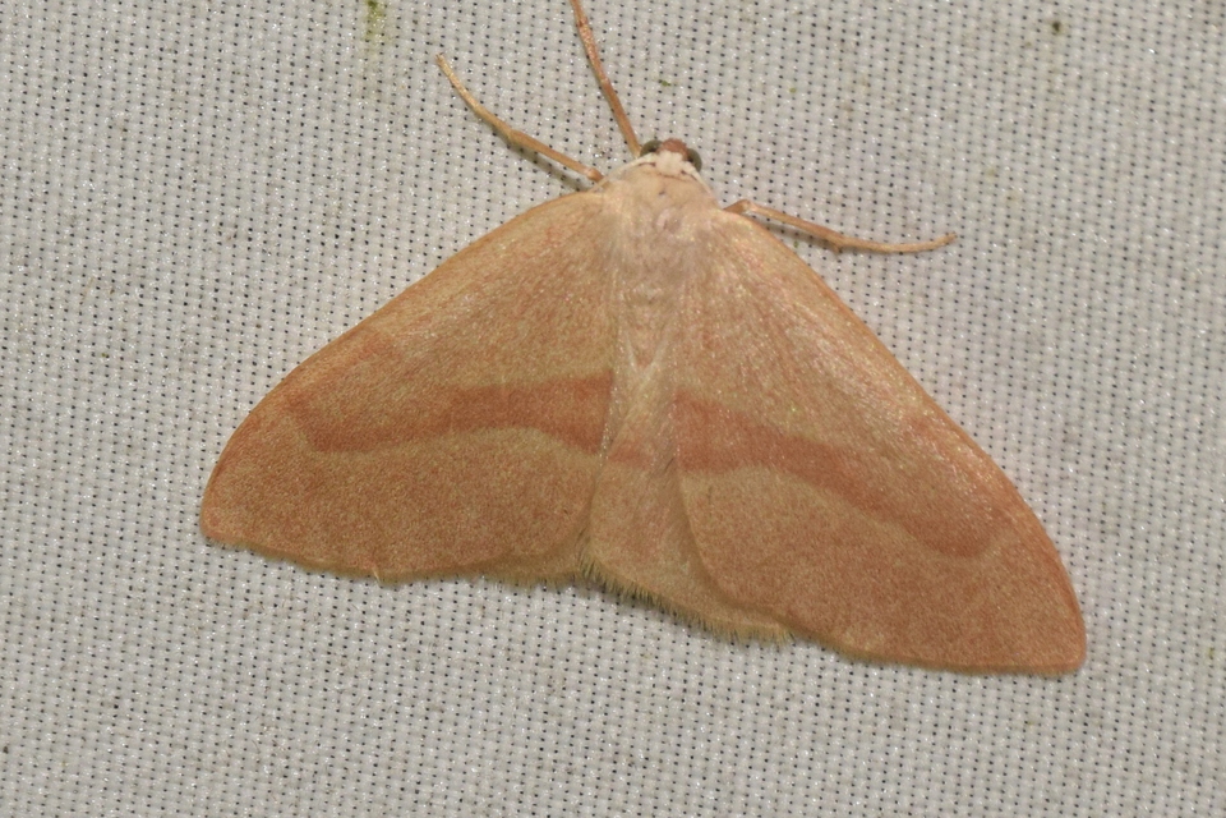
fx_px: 7151
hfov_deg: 9.8
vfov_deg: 6.5
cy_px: 409
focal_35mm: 210
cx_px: 613
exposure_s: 1/160
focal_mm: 140
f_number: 14
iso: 500
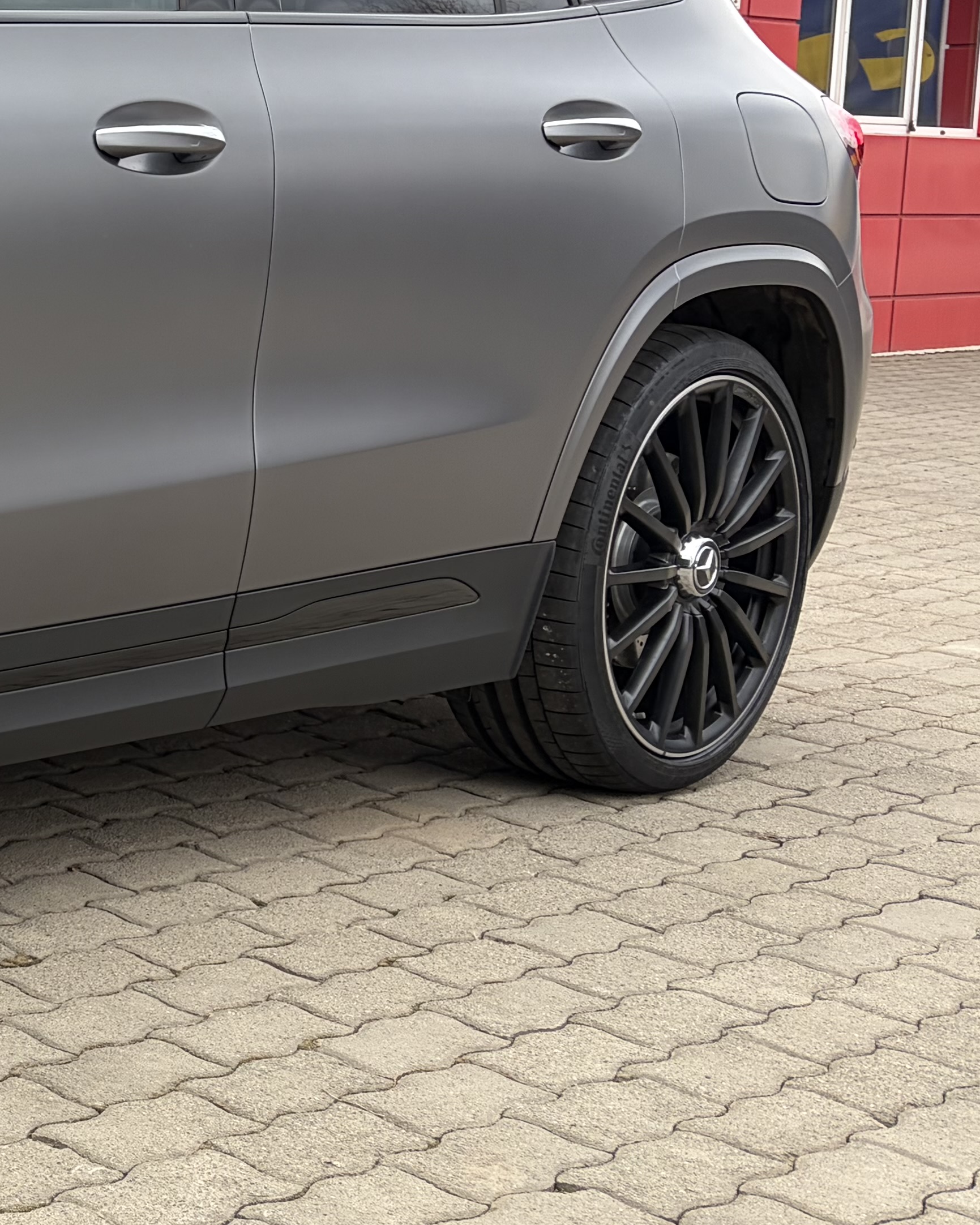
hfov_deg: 19.0
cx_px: -634
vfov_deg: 28.3
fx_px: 2429
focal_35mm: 67
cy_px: 512
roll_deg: -0.3
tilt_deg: -7.3
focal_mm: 5.96
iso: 50
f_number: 1.6
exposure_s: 1/654
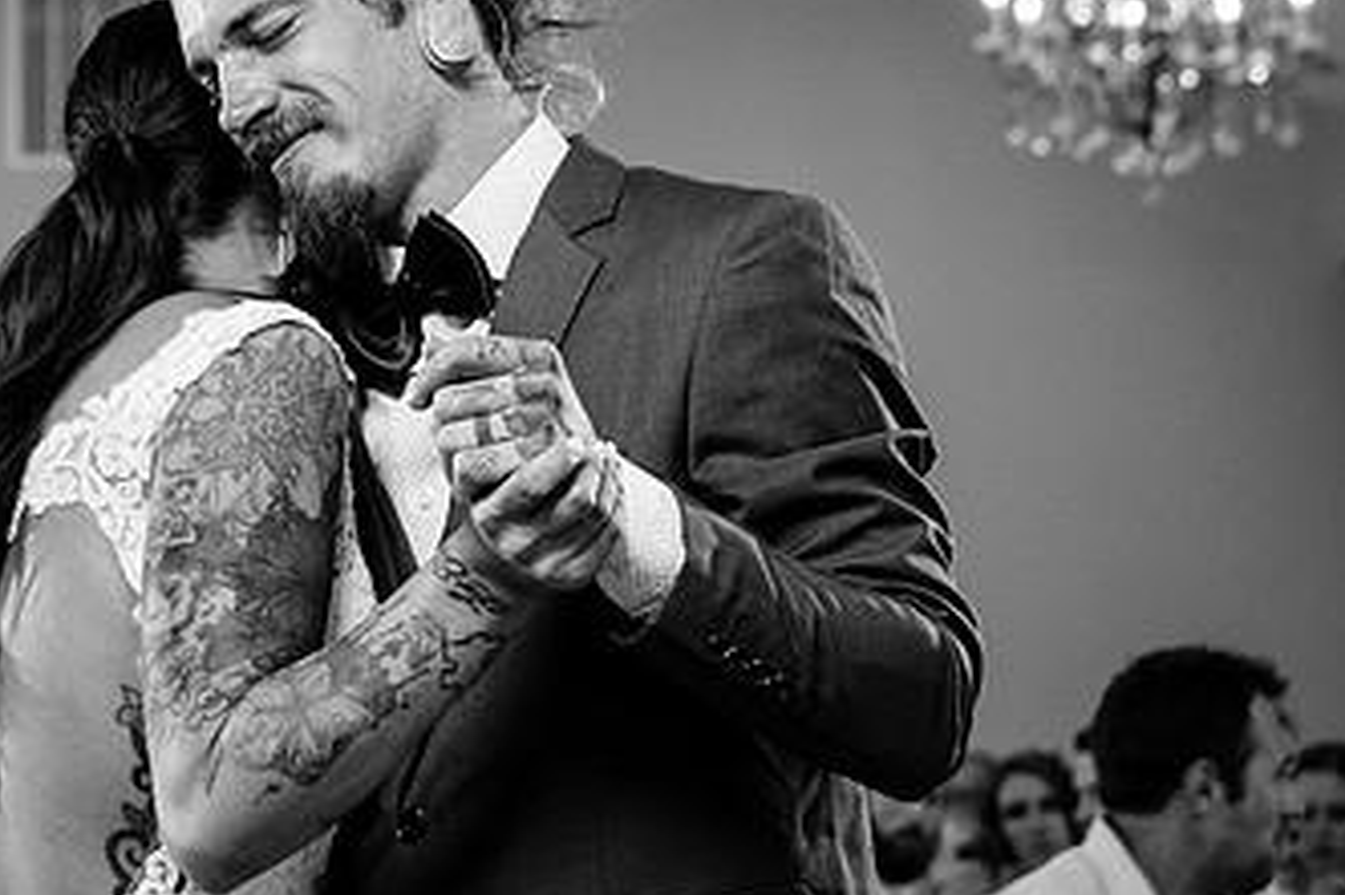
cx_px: 196
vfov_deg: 8.3
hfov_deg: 12.4
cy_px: 232
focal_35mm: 165
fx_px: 6161
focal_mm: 58
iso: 2000
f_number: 4
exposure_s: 1/250
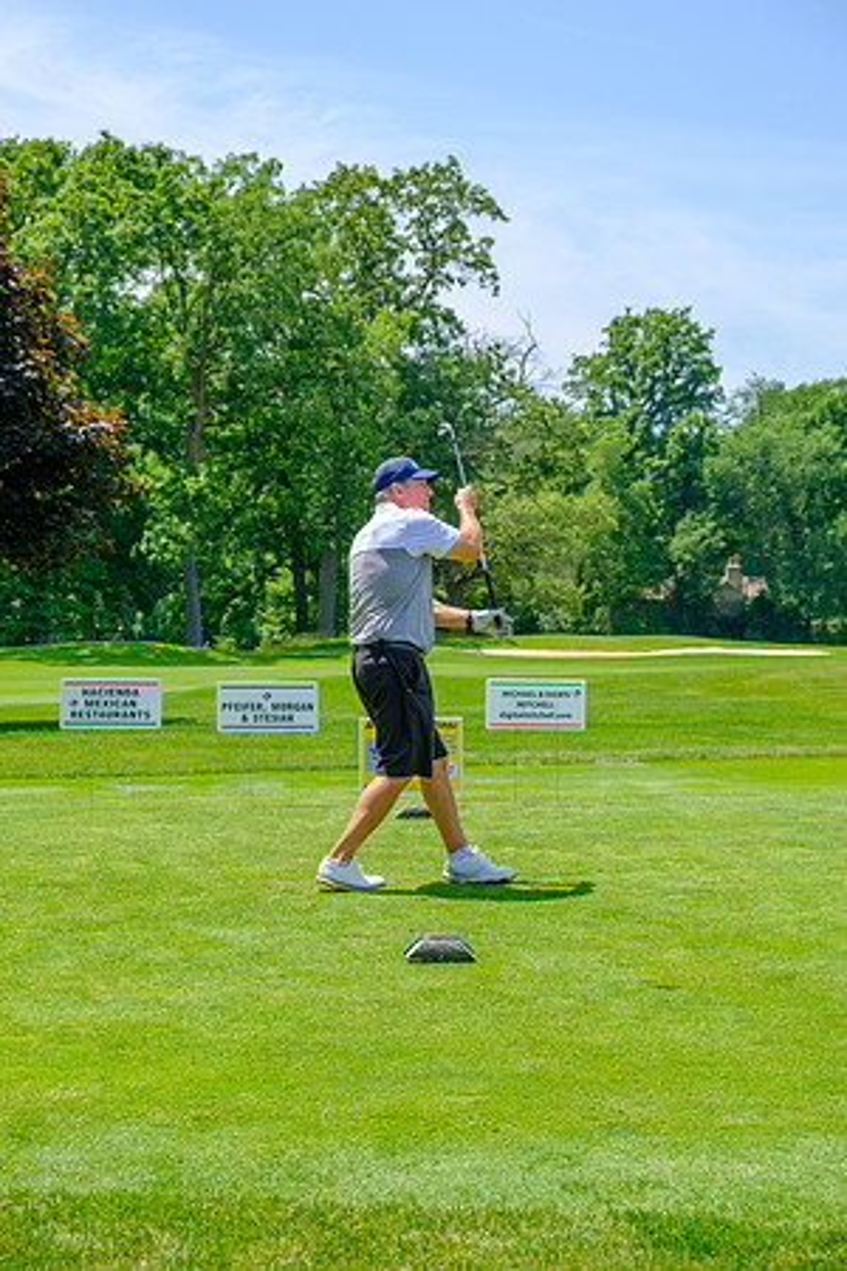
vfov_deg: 36.9
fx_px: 1906
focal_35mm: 54
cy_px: 636
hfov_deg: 25.1
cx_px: 424
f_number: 5
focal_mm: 35.8
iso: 200
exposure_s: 1/500
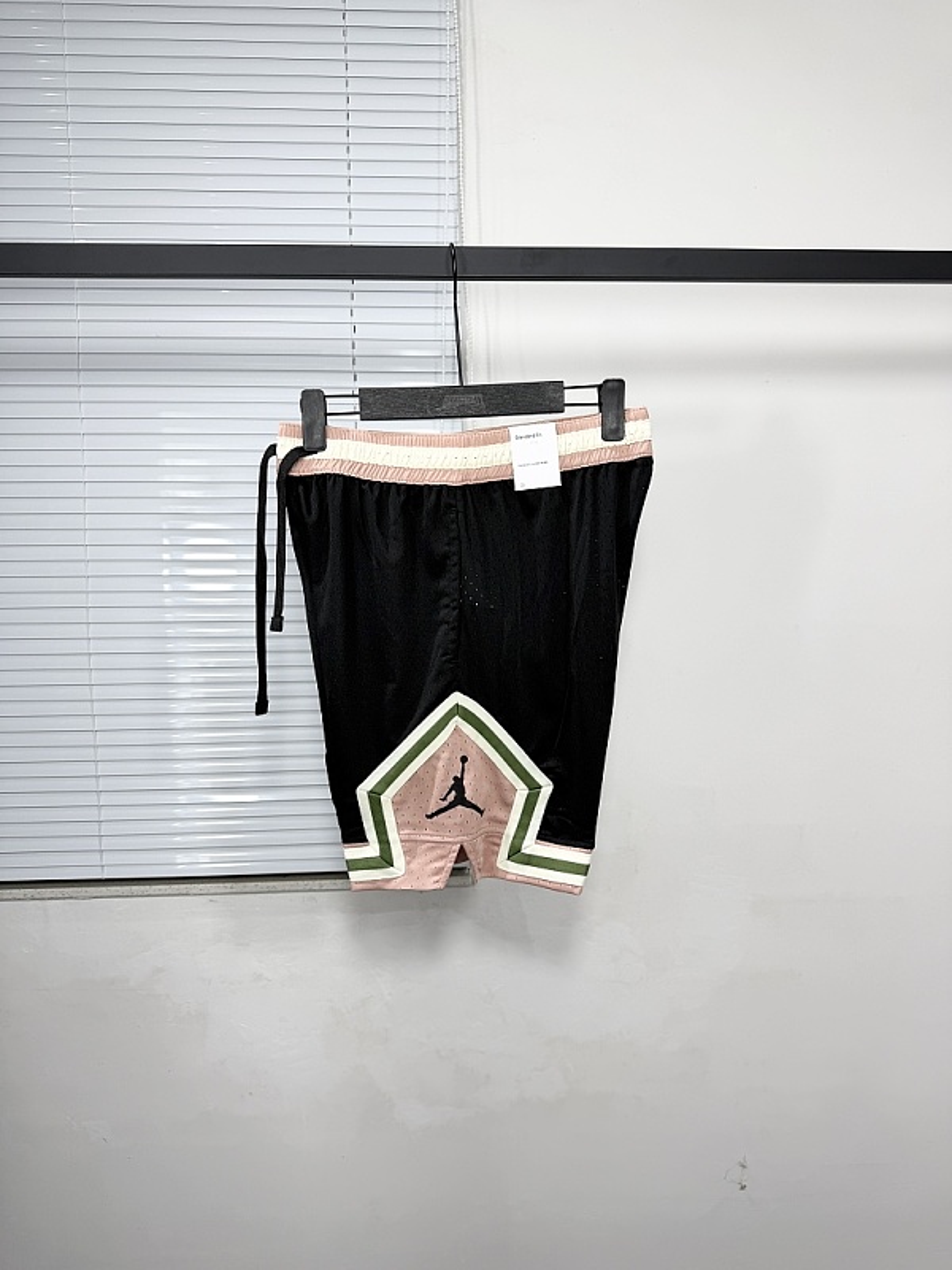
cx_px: 476
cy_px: 635
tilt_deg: -4.1
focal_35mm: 24
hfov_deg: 56.8
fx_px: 880
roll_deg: +0.3
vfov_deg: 71.6
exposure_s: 1/435
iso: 80
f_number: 1.78
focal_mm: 6.76
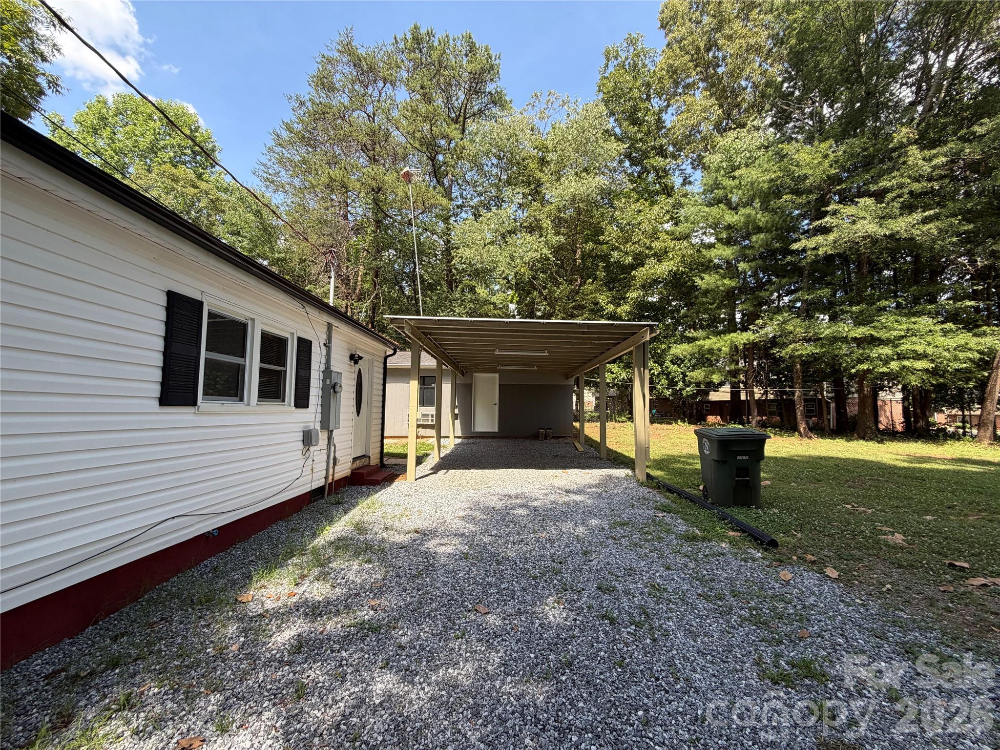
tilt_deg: +5.8
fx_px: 404
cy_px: 375
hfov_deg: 102.1
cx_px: 500
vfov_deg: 85.7
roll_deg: +0.4
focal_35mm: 14
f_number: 2.2
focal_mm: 2.22
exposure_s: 1/442
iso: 64
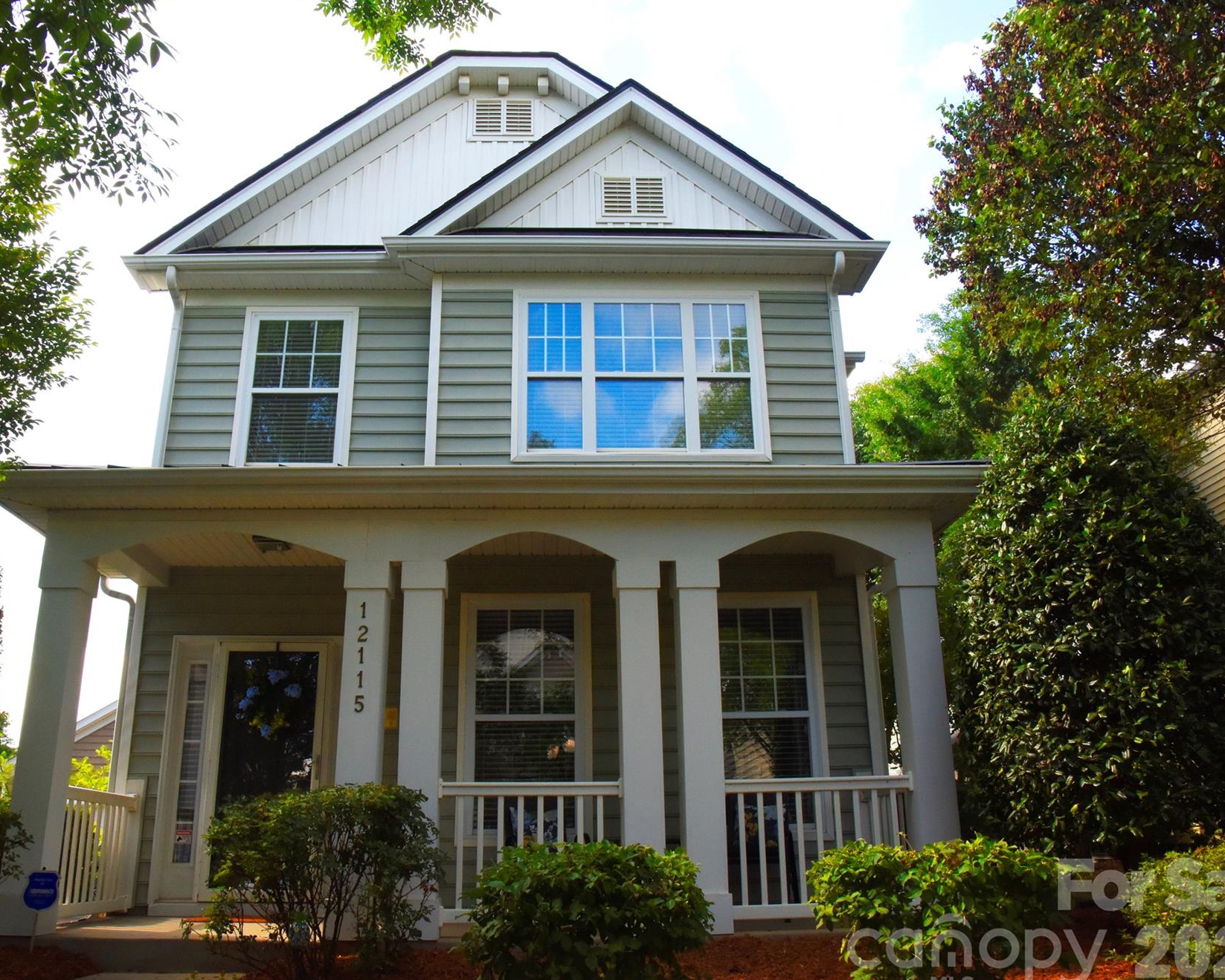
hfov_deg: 62.0
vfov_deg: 51.5
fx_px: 1015
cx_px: 533
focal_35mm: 28
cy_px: 497
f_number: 20
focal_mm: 24
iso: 1600
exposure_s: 1/200
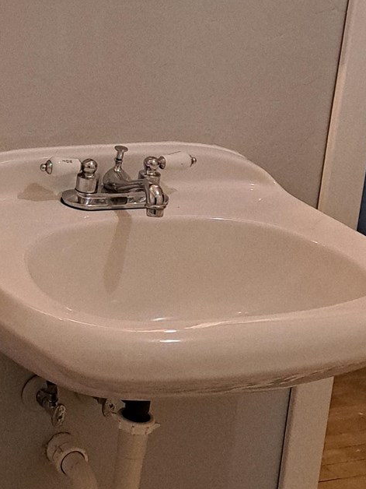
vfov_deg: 22.2
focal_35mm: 88
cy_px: 160
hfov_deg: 16.0
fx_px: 1241
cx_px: -88
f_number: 1.8
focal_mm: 5.23
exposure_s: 1/60
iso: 200
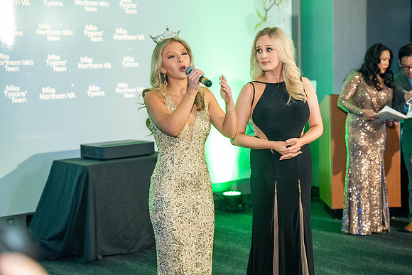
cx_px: 206
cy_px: 138
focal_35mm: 70
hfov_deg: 28.8
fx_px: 801
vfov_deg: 19.5
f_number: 2.8
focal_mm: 70
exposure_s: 1/125
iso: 3200
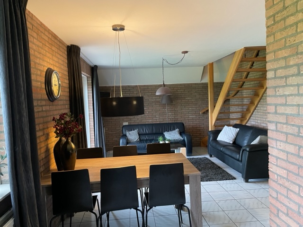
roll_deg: +2.2
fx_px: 228
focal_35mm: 26
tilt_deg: -3.4
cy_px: 114
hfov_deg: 67.3
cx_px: 152
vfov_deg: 53.1
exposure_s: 1/60
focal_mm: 4.2
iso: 320
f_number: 1.6
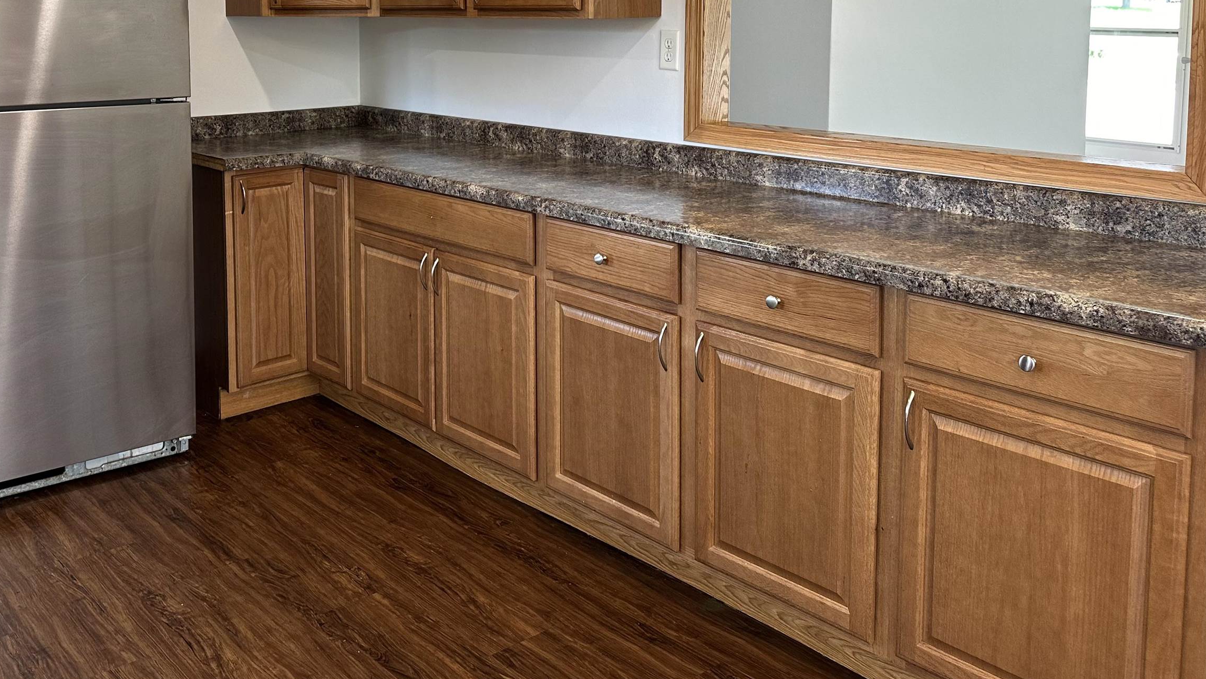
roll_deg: +0.0
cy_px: 105
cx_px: 473
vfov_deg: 32.5
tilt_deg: -5.0
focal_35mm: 35
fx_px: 1119
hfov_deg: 56.1
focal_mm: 6.86
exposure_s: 1/60
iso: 125
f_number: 1.78
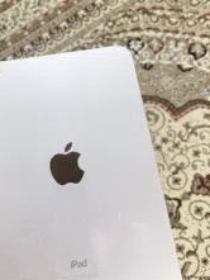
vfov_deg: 39.6
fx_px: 380
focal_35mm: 47
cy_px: 81
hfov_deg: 30.5
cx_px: 56
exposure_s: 1/50
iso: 200
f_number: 1.8
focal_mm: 4.25
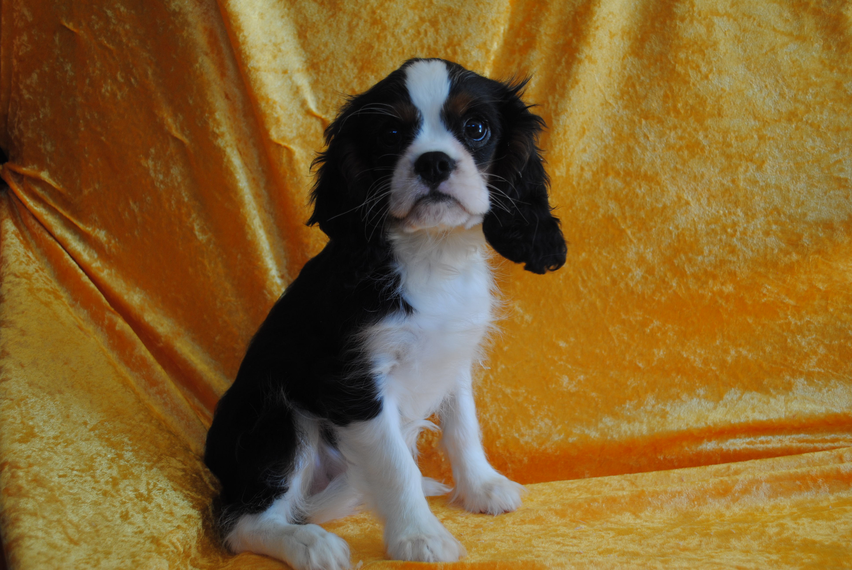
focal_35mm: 39
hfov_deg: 49.5
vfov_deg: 34.3
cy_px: 285
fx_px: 924
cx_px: 426
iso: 200
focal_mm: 26
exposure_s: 1/60
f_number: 4.2
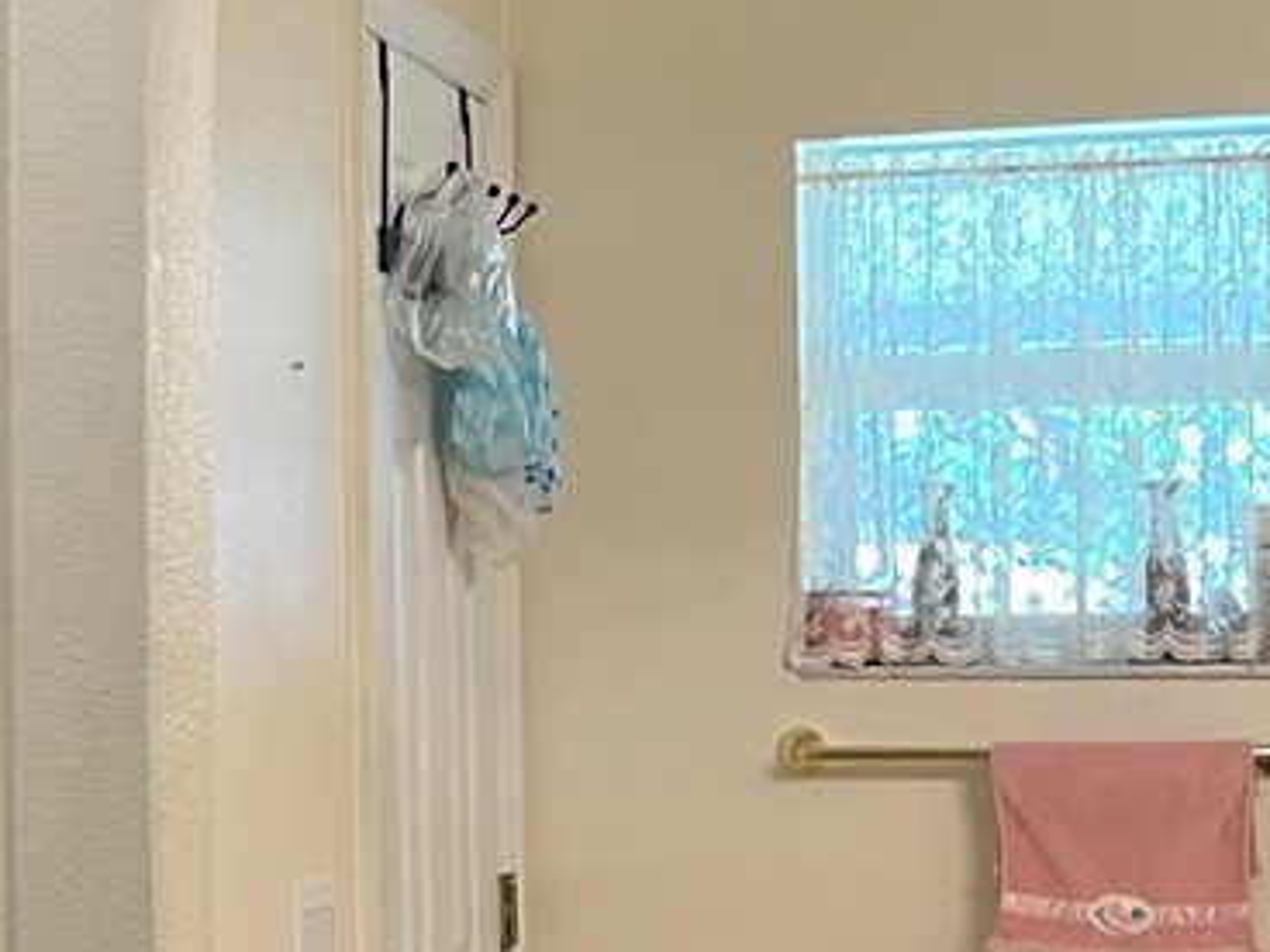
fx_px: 4146
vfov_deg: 13.1
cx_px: -83
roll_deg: +0.4
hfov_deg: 16.9
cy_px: 493
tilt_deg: +1.9
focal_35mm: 113
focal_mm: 5.7
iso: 100
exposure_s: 1/60
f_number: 1.5
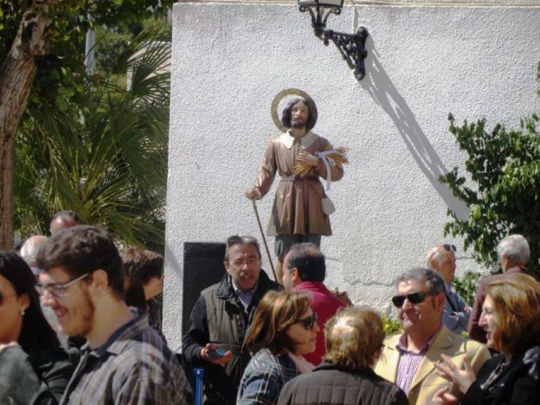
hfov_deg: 7.9
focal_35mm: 251
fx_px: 3916
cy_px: 202
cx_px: 270
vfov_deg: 5.9
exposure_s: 1/500
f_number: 5.3
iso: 80
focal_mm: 45
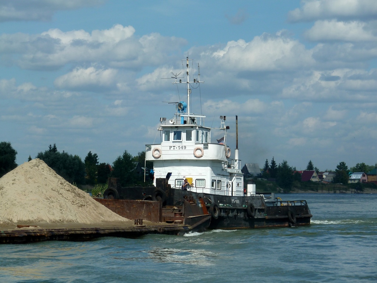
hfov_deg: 12.5
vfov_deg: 9.4
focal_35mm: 158
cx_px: 188
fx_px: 1721
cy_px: 142
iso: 80
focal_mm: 25.9
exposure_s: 1/640
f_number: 5.6
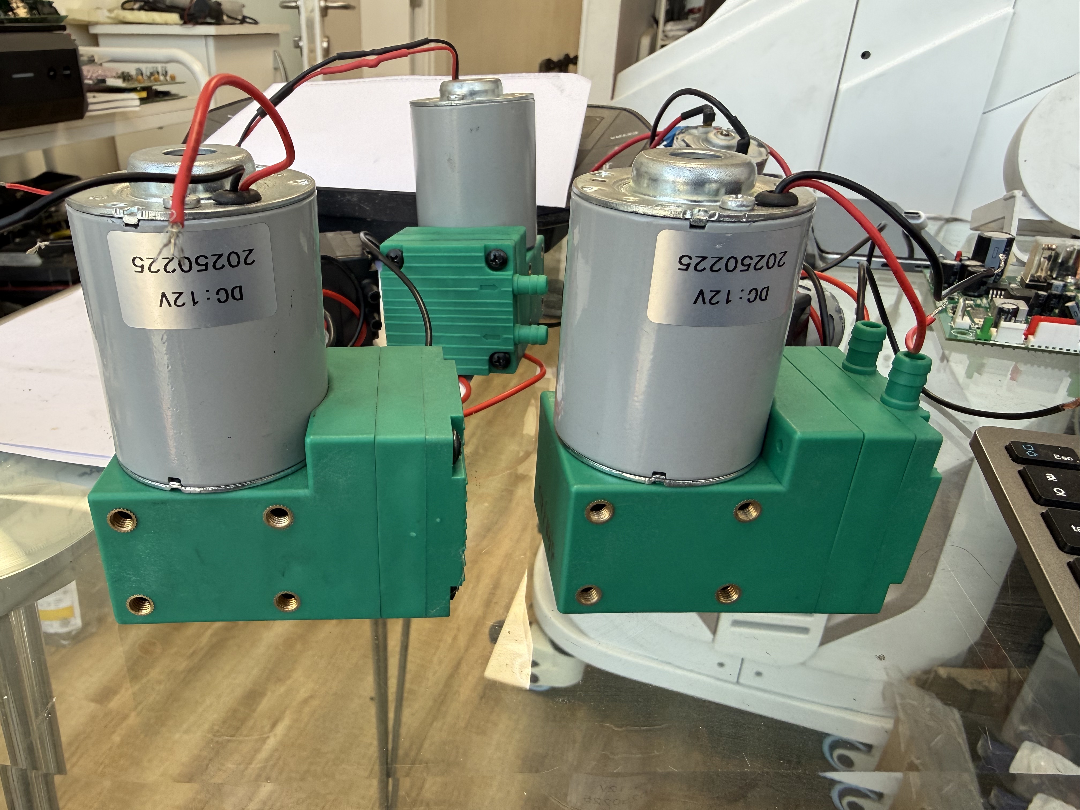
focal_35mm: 24
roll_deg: -0.2
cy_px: 405
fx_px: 749
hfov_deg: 71.6
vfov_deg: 56.8
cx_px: 540
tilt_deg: -26.7
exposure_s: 1/99
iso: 125
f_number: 2.2
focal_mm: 2.22
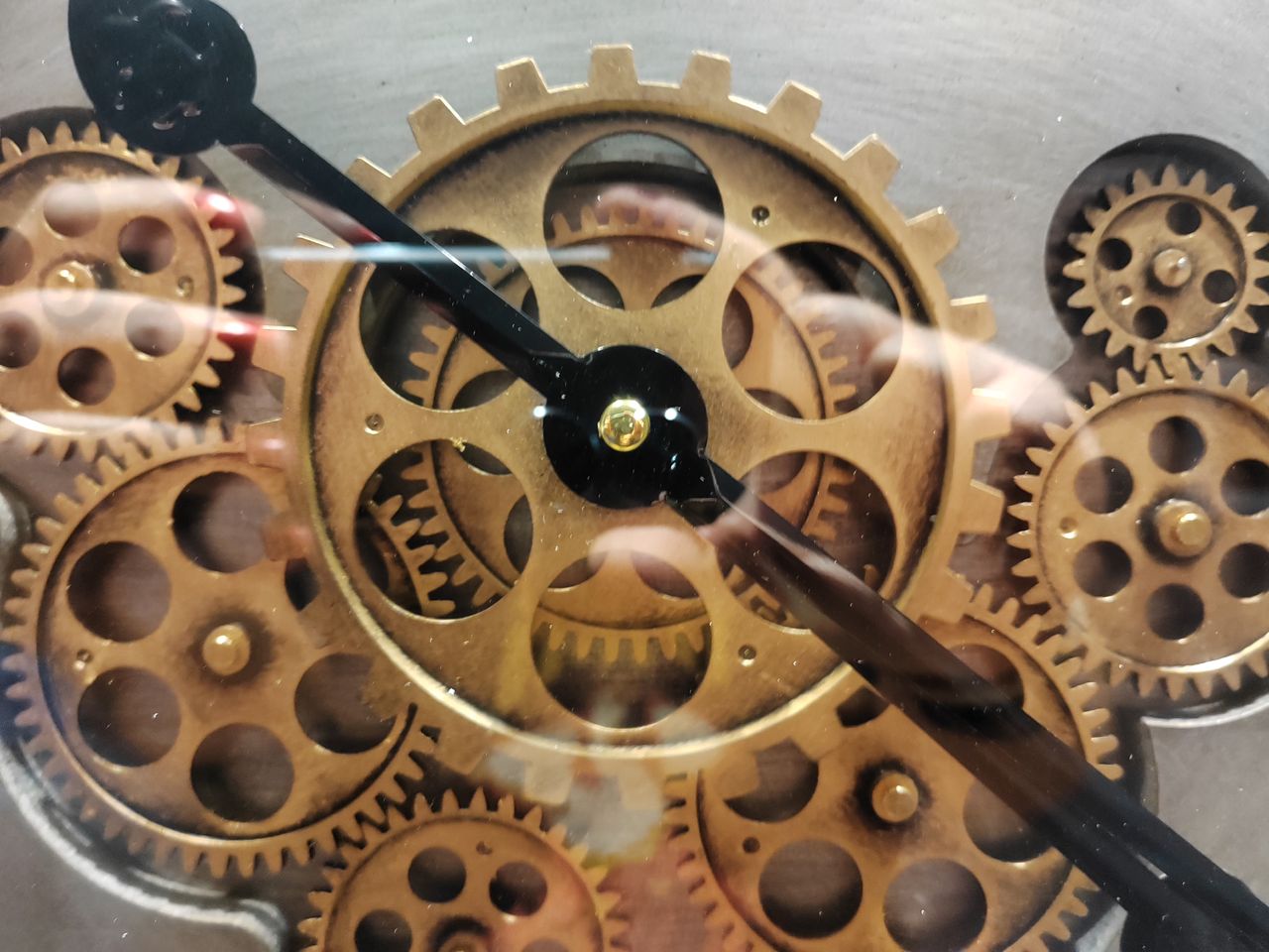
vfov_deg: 51.4
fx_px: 990
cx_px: 634
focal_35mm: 27
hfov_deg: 65.3
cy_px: 476
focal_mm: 5.52
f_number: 1.9
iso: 1340
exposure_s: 1/25
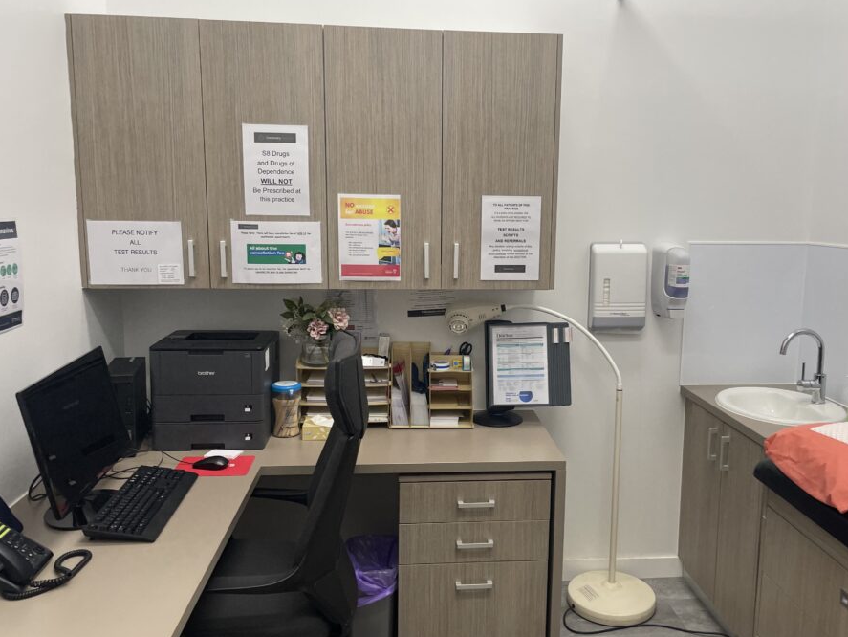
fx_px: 735
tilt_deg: -8.3
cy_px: 310
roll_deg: -1.5
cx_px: 485
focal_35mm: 30
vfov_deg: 46.8
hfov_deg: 59.7
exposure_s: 1/100
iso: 80
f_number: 1.6
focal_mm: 4.2
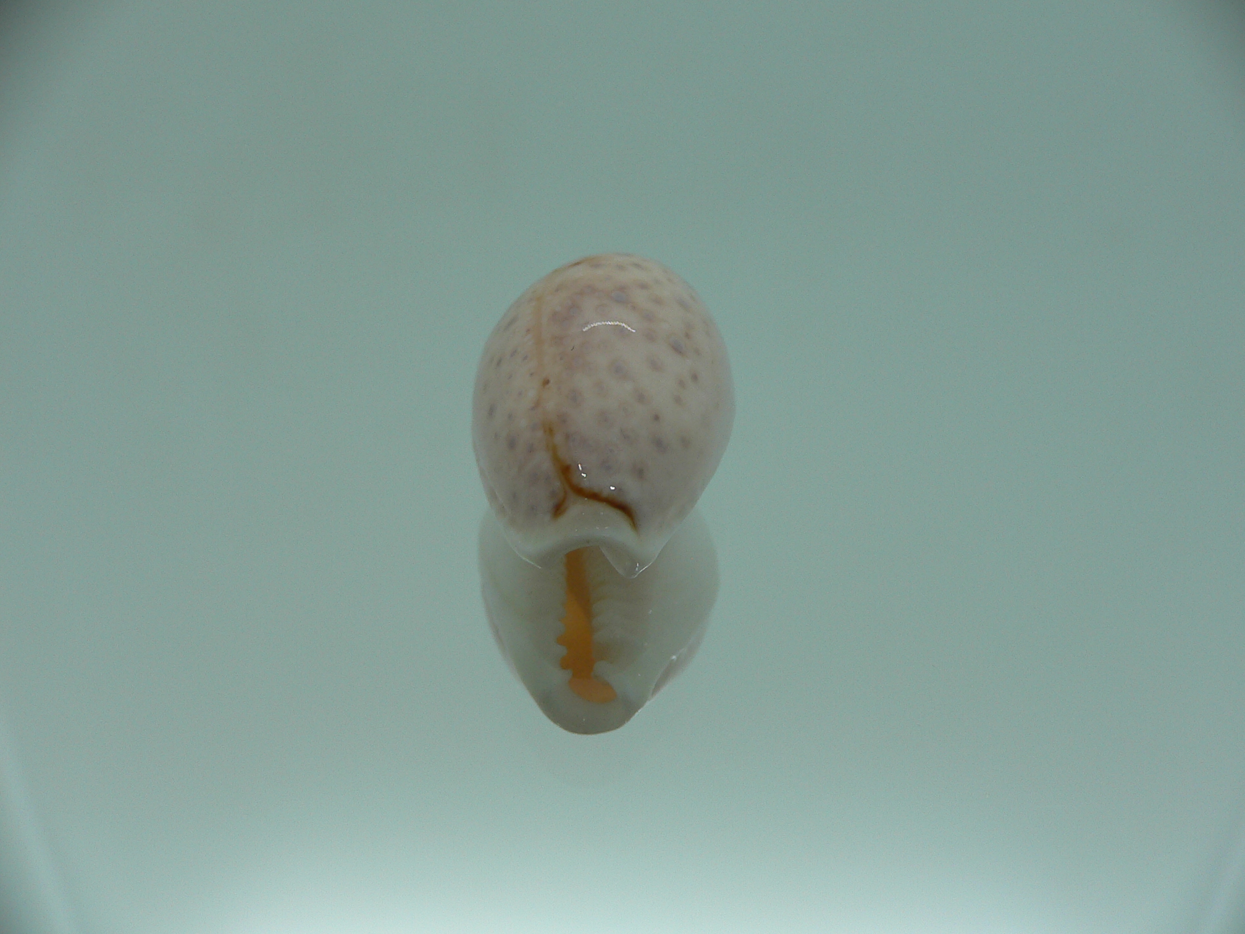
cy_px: 467
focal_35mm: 35
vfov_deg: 40.7
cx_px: 622
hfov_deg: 52.6
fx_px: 1259
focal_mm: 4.6
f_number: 2.8
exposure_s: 1/60
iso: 80
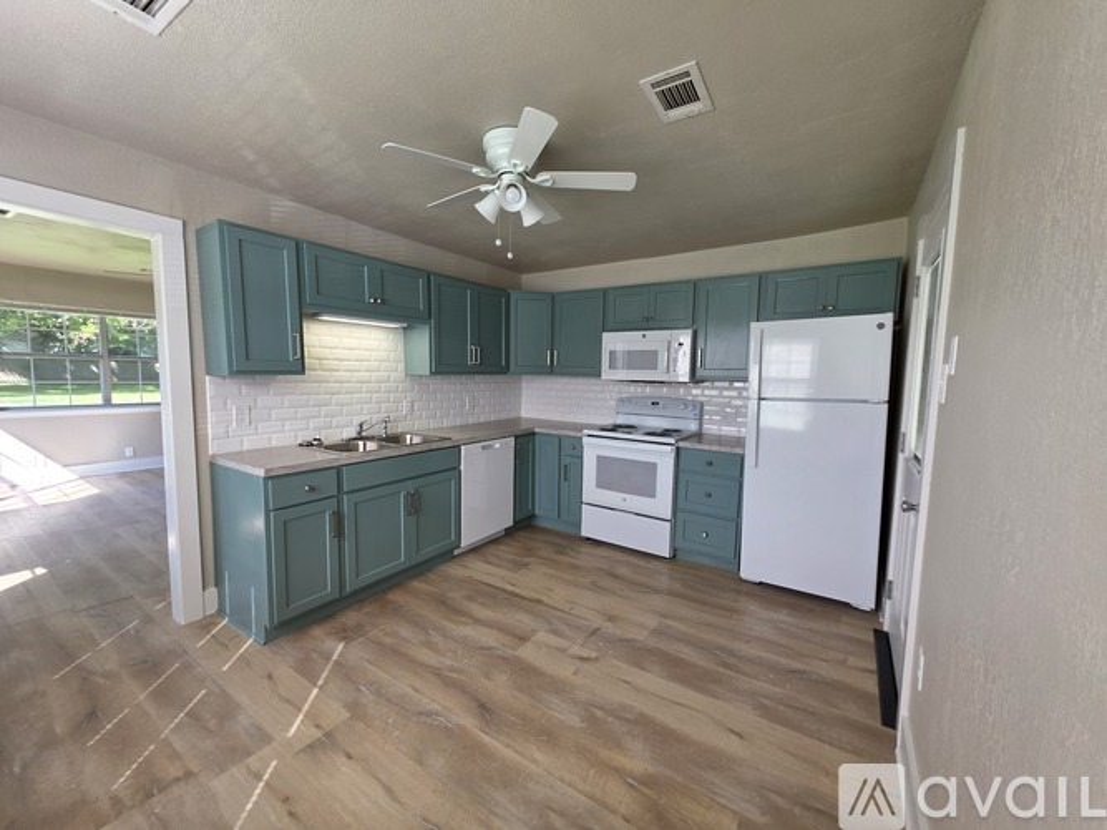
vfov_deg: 89.9
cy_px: 415
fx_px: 416
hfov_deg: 106.2
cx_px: 554
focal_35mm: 13
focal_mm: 2.2
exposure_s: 1/120
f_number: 1.9
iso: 50
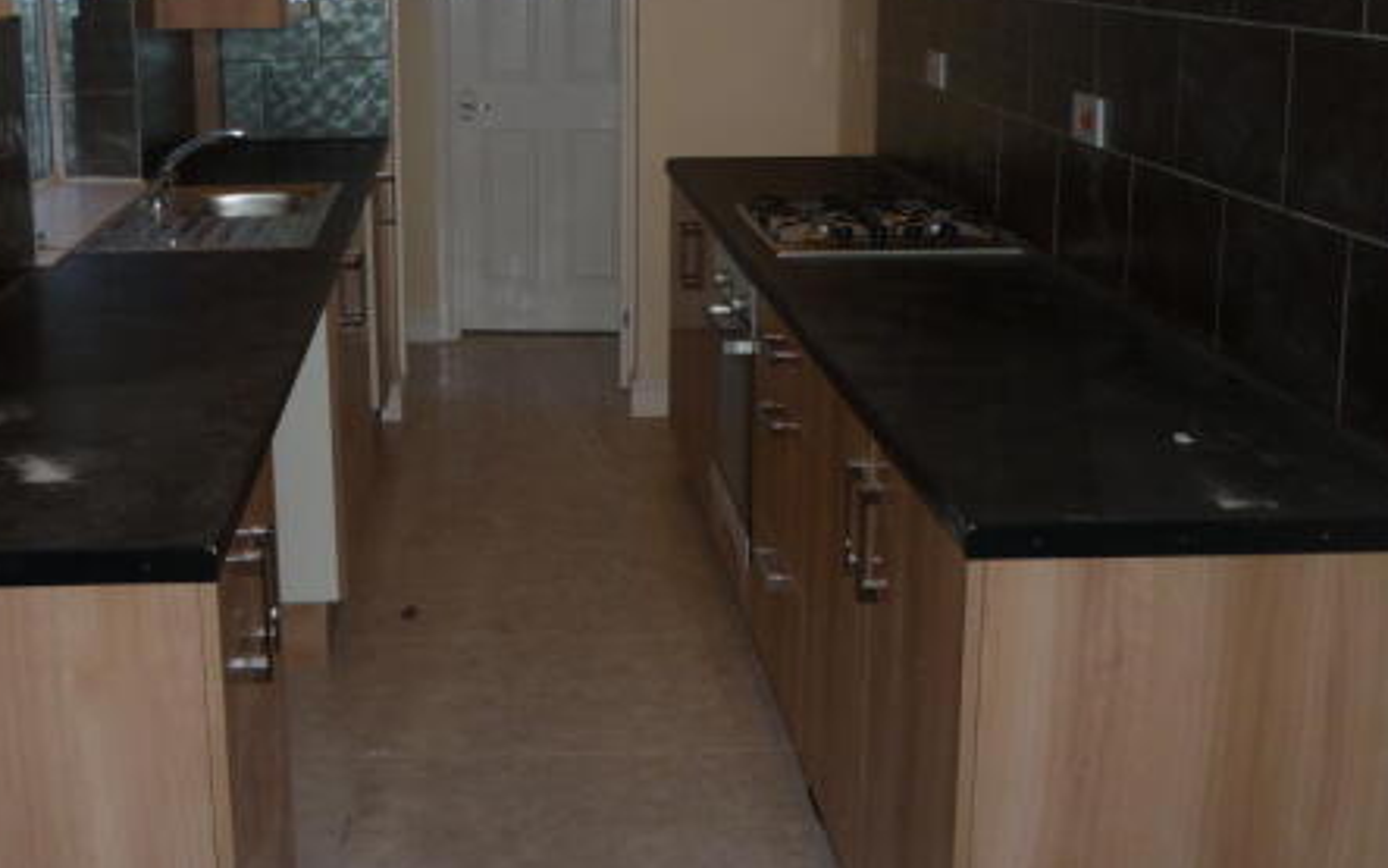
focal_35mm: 46
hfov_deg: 43.1
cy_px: 262
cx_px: 512
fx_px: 1740
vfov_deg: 27.8
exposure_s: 1/30
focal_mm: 5.5
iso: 80
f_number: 2.8
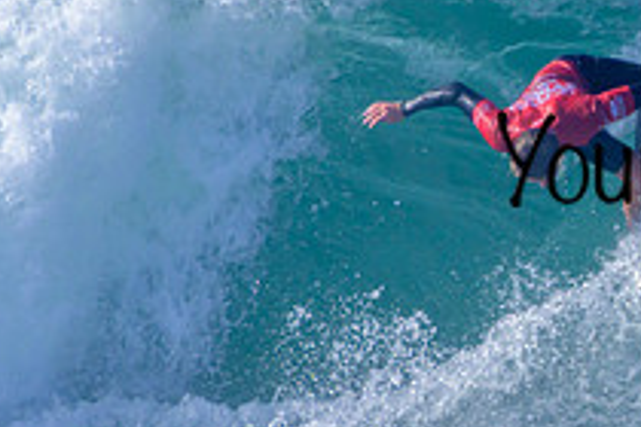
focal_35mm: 2762
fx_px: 49175
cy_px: 133
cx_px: 812
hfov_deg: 0.7
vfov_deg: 0.5
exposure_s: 1/2500
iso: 1000
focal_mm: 1000
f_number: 11
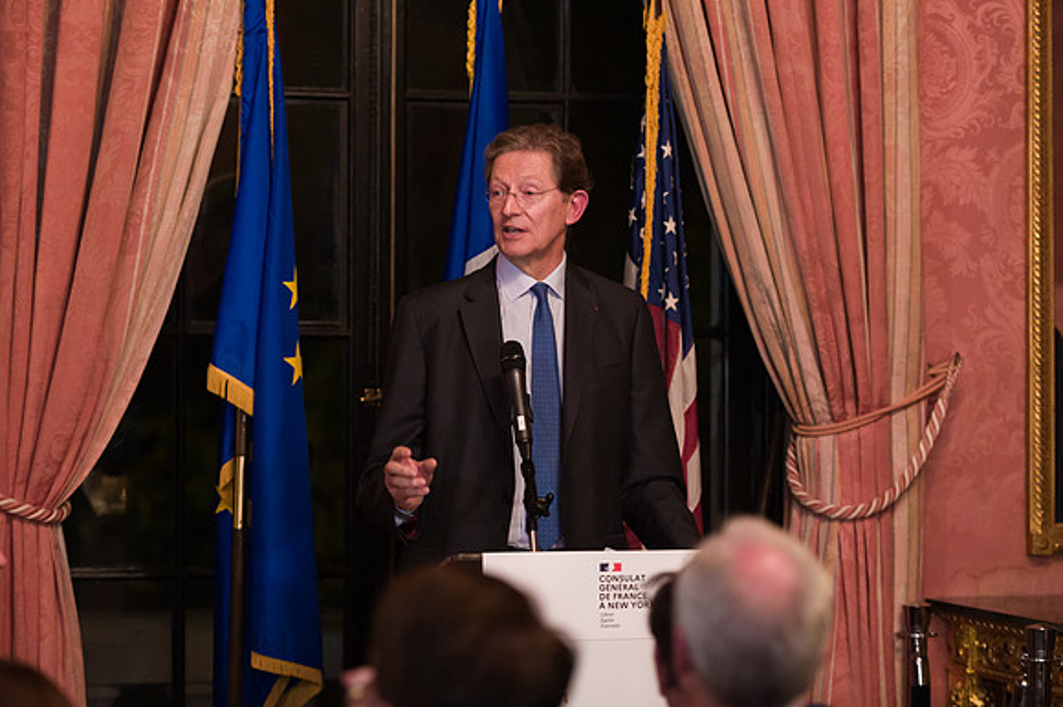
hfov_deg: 16.3
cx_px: 533
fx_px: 3713
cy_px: 338
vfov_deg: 10.9
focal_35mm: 126
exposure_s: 1/200
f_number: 3.2
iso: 3200
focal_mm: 120
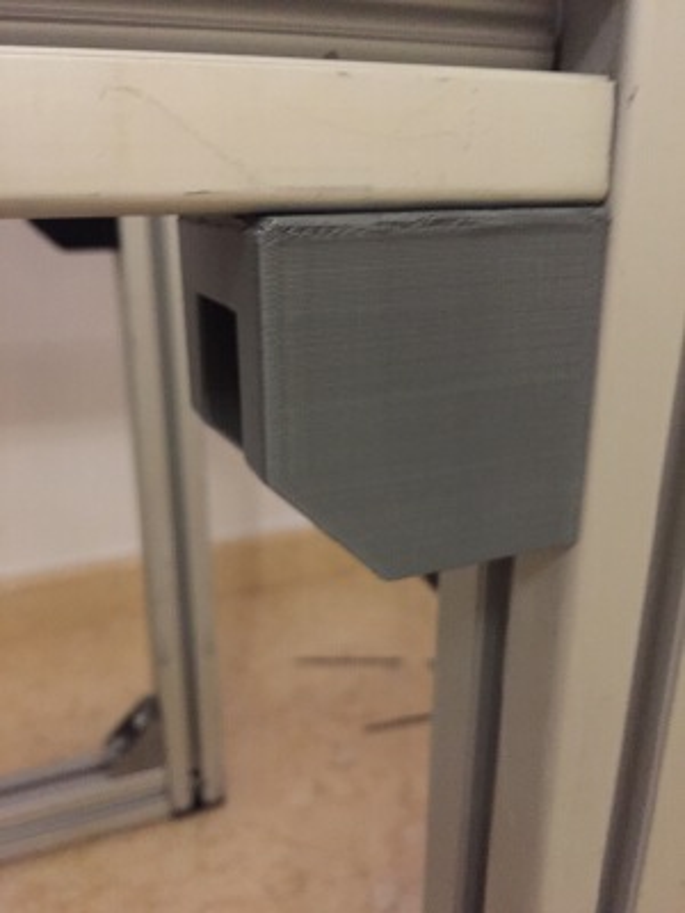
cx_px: 342
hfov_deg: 48.2
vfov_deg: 61.7
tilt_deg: -19.7
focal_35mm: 29
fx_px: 765
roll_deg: +0.2
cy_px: 456
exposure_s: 1/17
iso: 640
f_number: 2.2
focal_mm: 4.15
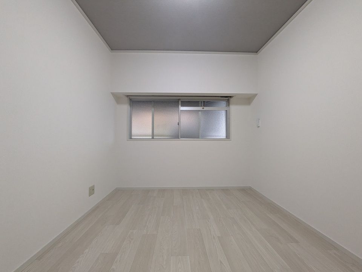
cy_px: 136
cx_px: 181
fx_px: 146
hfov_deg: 102.1
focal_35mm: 14
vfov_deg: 85.7
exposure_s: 1/120
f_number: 2.2
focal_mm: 1.83
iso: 356
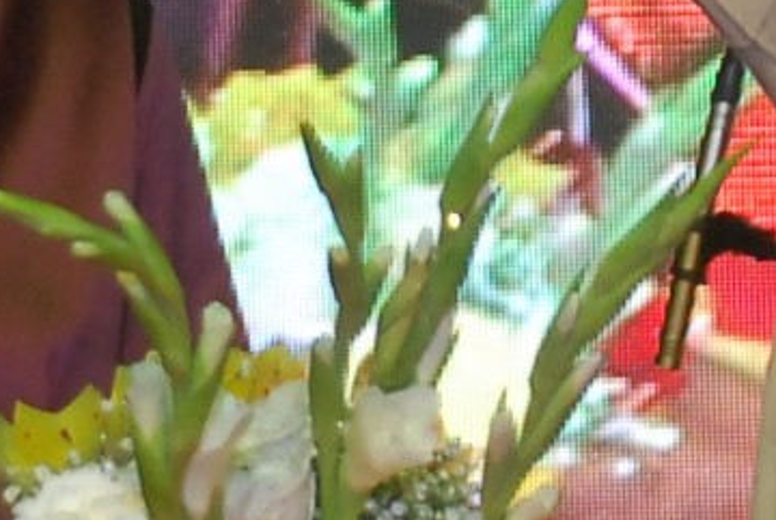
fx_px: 11654
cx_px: 19
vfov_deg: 2.6
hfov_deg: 3.8
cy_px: 40
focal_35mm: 540
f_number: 4.8
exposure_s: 1/125
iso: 400
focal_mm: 48
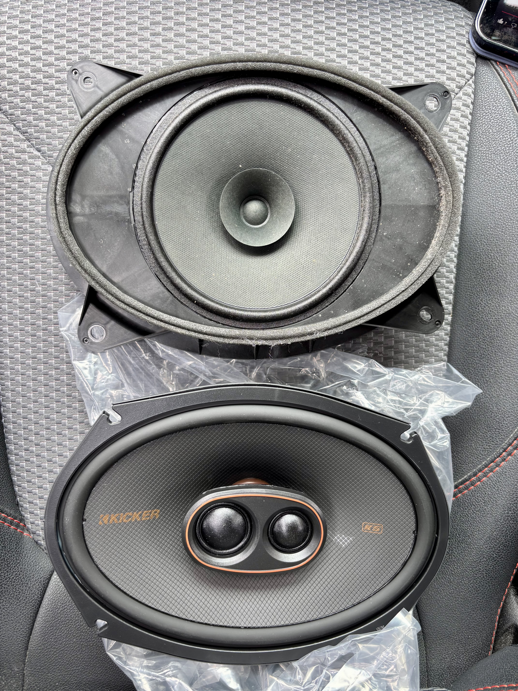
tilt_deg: -79.8
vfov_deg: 67.3
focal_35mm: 26
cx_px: 259
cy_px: 346
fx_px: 519
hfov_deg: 53.1
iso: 64
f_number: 1.6
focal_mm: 5.96
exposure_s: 1/121
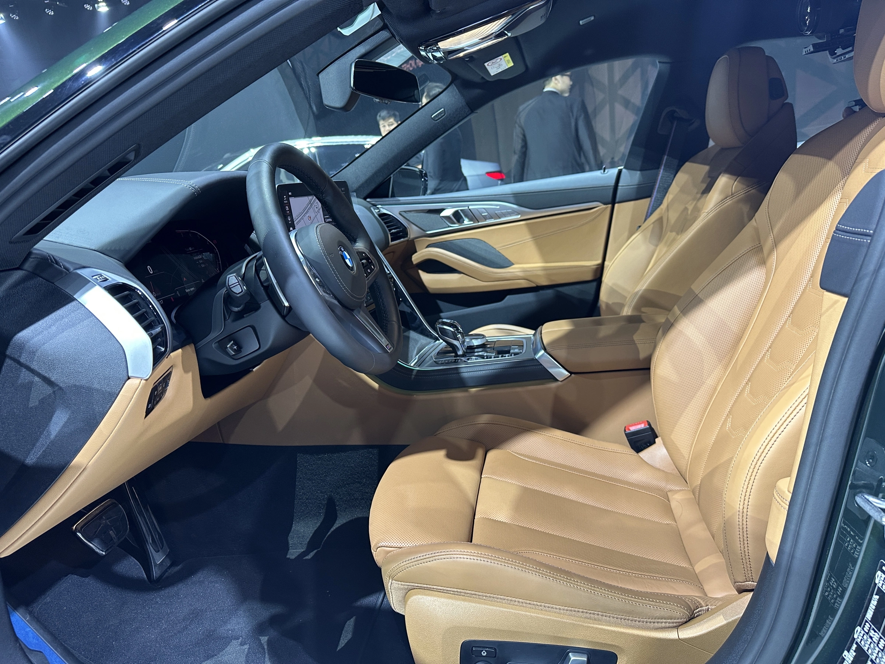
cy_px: 332
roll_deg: +5.3
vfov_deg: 56.8
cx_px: 442
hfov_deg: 71.6
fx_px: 614
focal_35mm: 24
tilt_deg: -14.5
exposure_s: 1/121
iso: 200
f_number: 1.78
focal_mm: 6.86
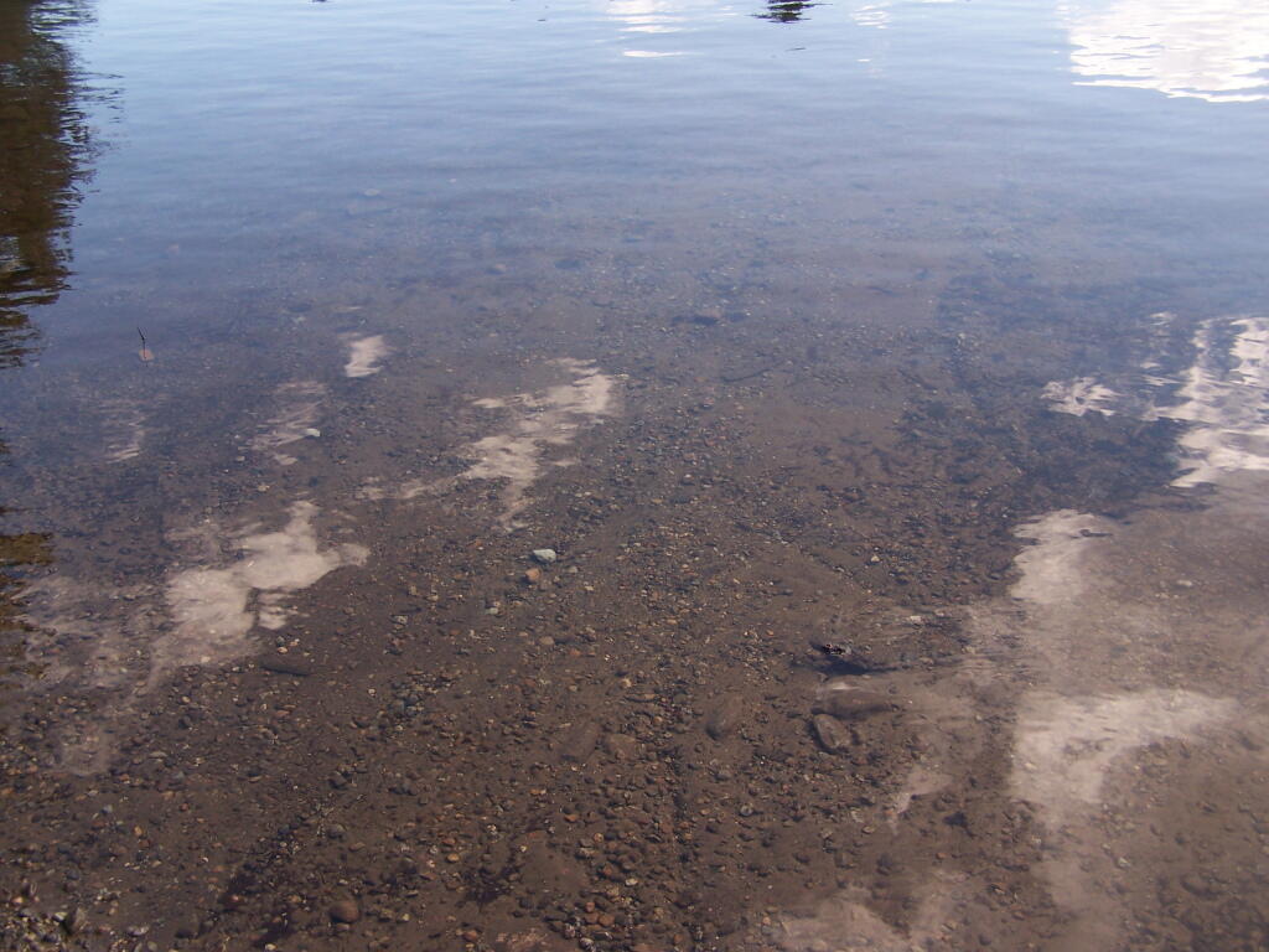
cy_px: 476
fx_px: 1393
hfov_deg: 49.0
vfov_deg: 37.7
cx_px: 634
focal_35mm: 38
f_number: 2.8
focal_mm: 6.3
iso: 80
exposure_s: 1/200
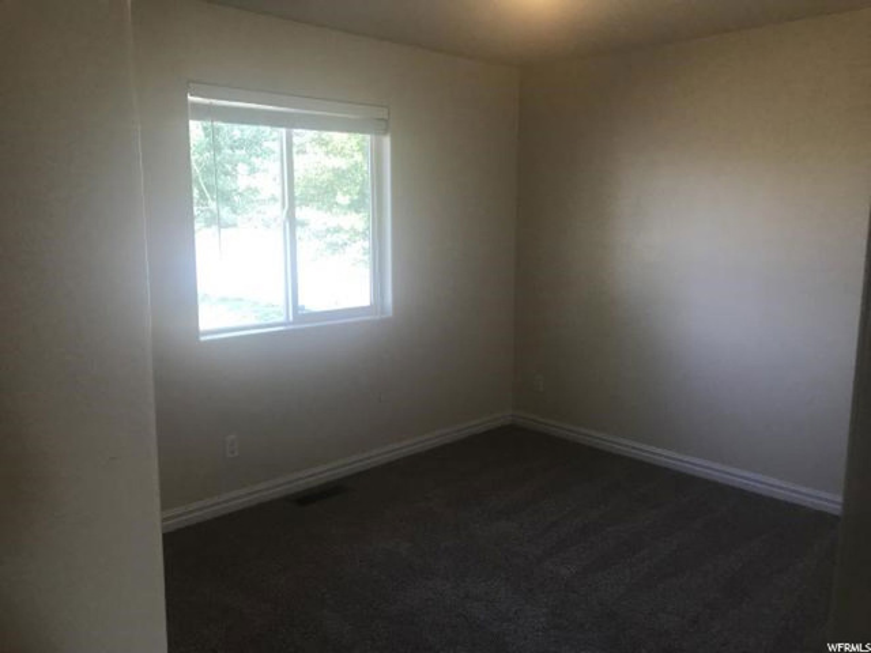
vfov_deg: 49.7
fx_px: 705
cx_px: 436
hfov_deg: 63.4
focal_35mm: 28
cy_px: 326
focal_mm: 3.99
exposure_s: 1/40
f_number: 1.8
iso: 25
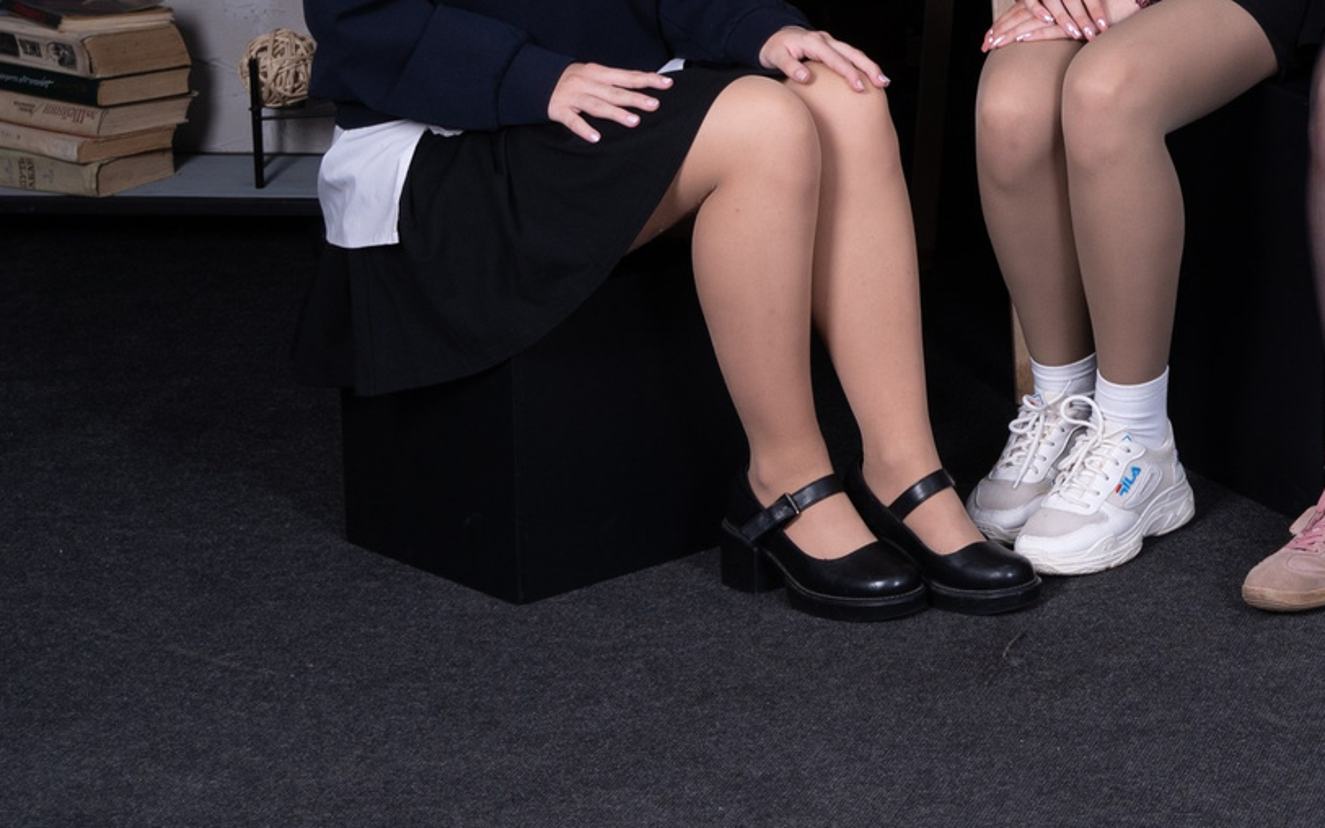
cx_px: 2078
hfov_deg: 15.2
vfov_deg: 10.2
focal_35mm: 125
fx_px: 4514
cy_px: -390
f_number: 7.1
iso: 160
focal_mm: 39
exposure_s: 1/100
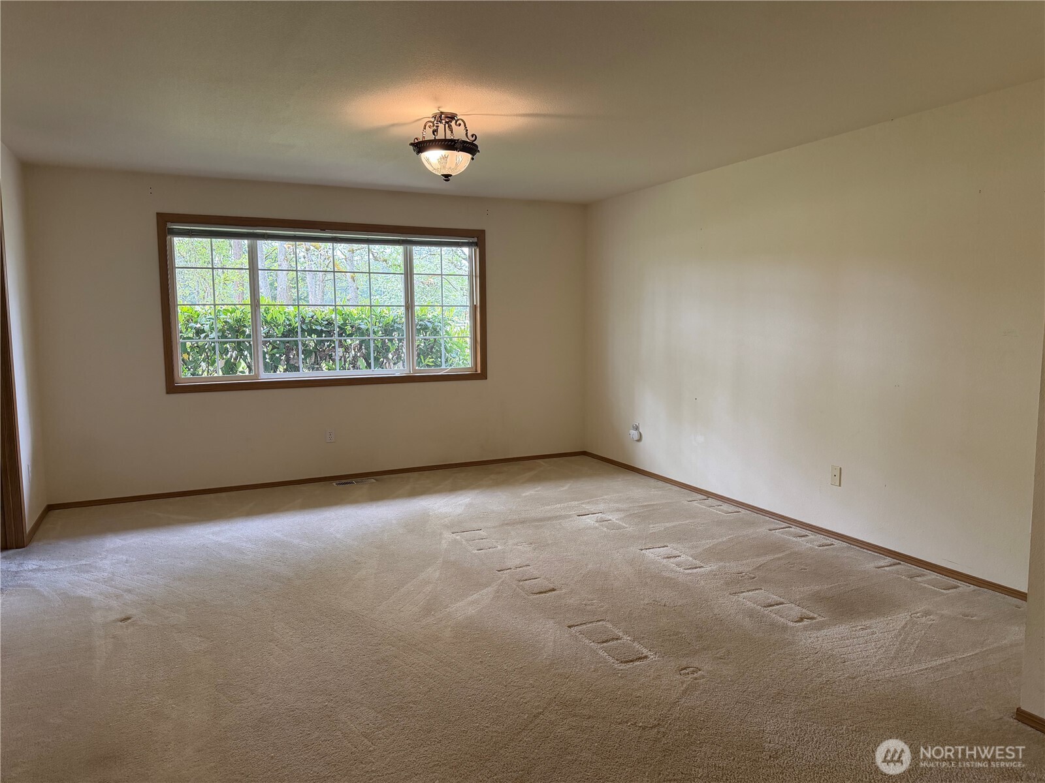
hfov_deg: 71.6
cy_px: 392
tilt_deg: -5.9
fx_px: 725
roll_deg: +0.4
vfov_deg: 56.8
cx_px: 522
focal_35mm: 24
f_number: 1.78
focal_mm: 6.76
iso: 200
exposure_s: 1/112
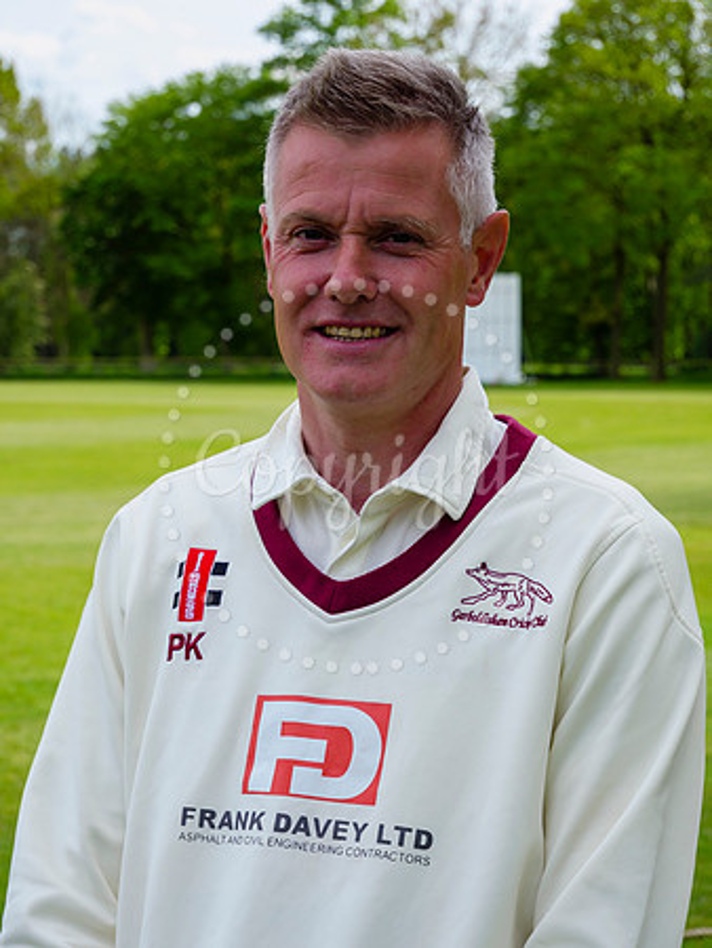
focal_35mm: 94
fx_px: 2575
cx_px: 356
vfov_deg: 20.9
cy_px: 474
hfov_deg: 15.7
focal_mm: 47
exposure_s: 1/160
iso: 200
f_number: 6.3
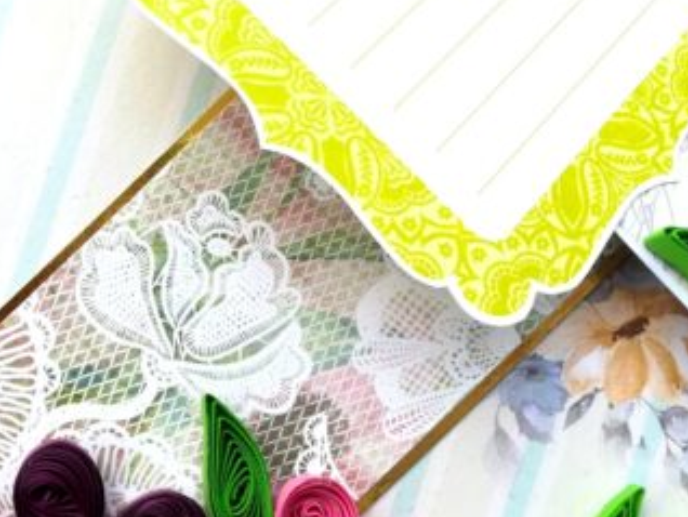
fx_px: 975
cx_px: 177
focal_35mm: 49
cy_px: 348
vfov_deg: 29.5
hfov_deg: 38.0
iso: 50
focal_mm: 3.83
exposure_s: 1/113
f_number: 2.2
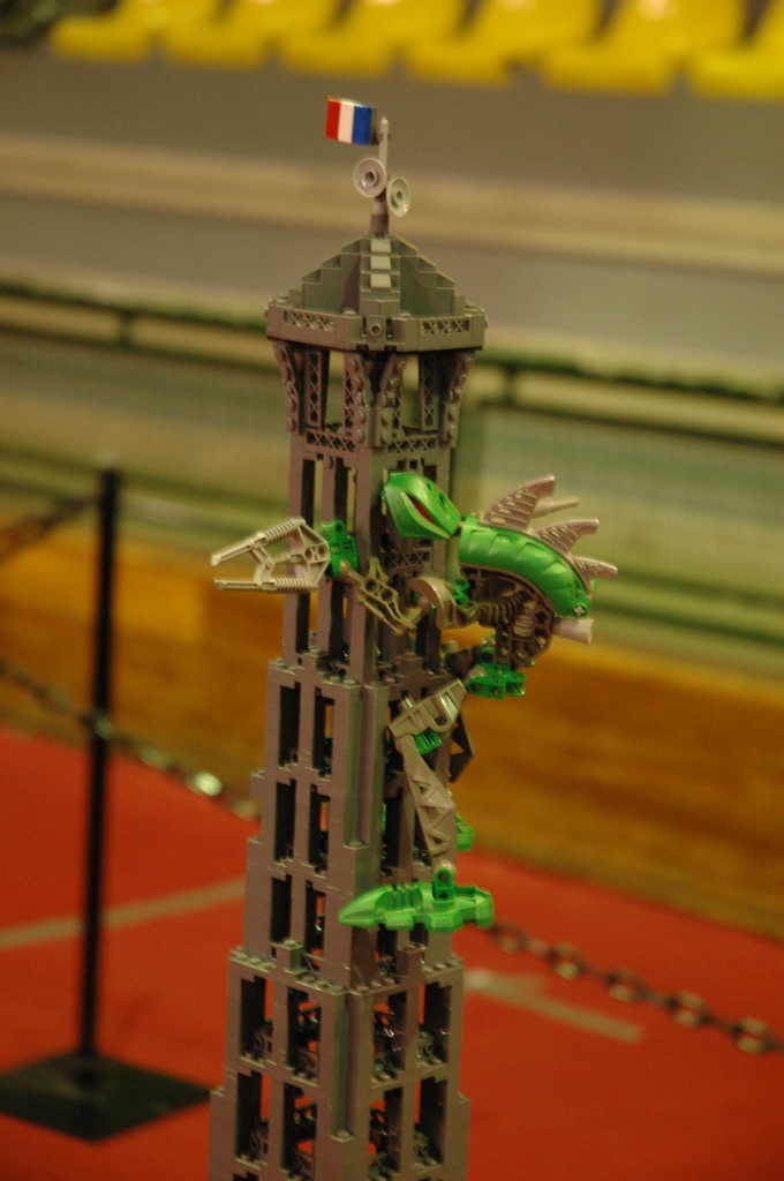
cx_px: 392
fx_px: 3439
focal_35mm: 105
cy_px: 590
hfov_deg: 13.0
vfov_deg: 19.5
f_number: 5
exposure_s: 1/13
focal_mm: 70
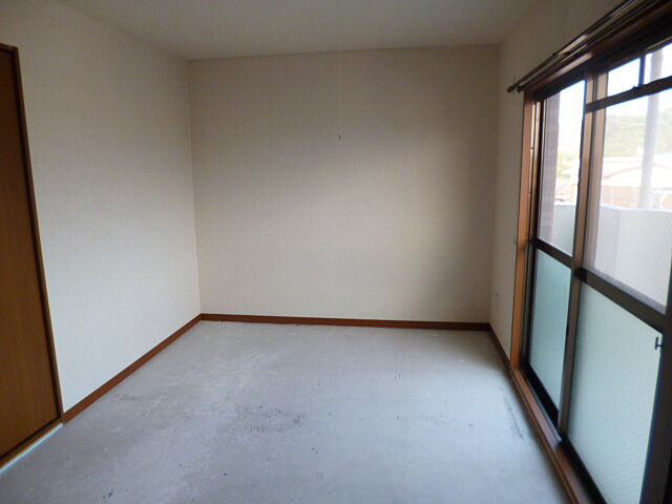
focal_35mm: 24
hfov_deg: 71.6
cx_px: 336
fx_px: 466
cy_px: 252
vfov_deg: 56.8
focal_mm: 4.3
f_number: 2.5
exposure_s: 1/60
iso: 250
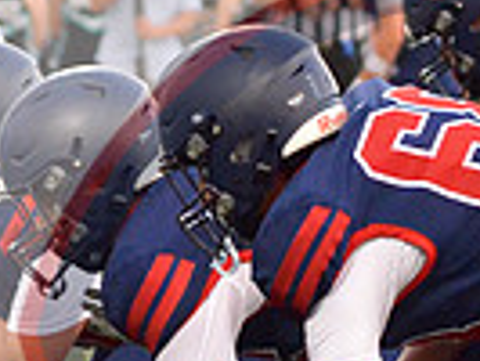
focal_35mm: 751
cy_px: 329
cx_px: 505
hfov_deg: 2.6
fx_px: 10423
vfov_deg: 2.0
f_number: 4.8
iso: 2800
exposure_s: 1/500
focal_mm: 120
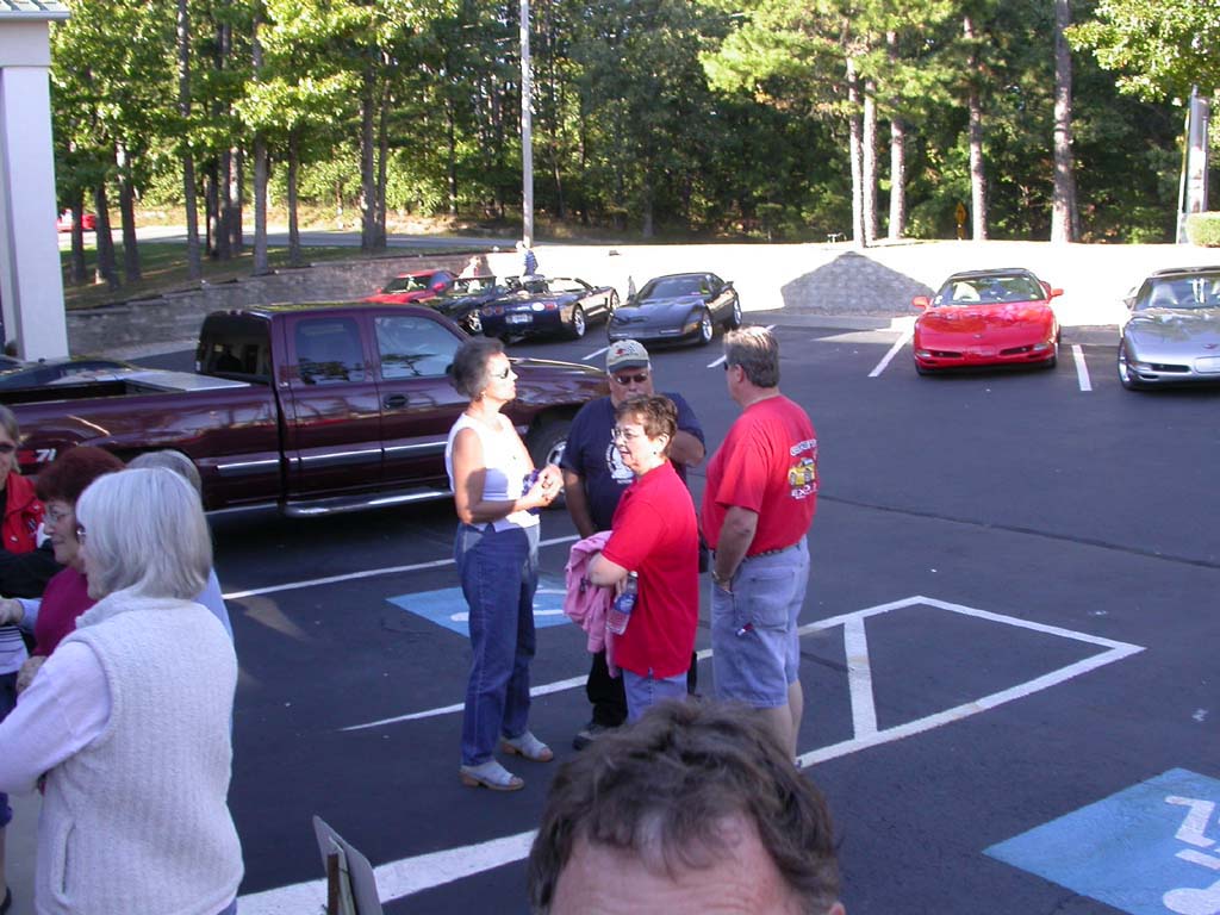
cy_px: 458
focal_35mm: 38
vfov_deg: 37.7
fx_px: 1339
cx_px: 610
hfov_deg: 49.0
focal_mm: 7.85
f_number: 3.7
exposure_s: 1/103
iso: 100
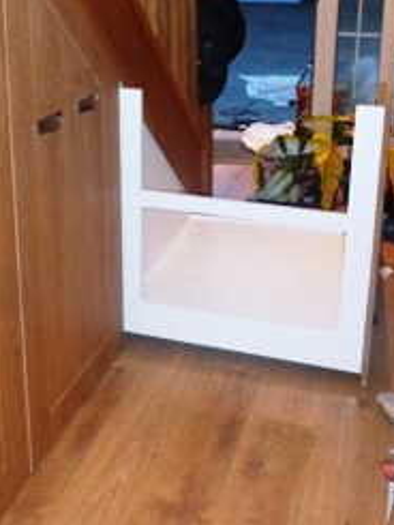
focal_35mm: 49
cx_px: 107
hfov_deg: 29.3
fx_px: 743
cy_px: 150
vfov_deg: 38.2
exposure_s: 1/60
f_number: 3.3
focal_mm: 4.3
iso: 800
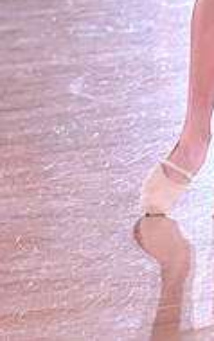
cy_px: -178
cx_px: 174
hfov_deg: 3.8
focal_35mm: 342
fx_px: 3187
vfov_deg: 6.1
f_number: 6.3
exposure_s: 1/400
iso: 6400
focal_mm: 110
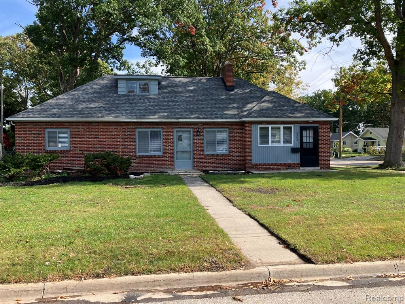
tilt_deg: +2.6
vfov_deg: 49.7
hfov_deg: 63.4
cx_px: 202
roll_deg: -1.5
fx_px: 328
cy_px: 152
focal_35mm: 28
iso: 32
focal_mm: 3.99
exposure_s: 1/747
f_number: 1.8
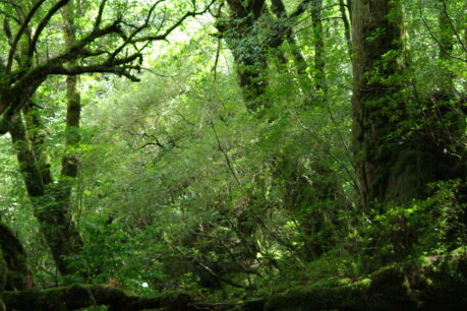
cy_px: 132
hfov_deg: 30.1
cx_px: 214
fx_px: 869
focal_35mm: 67
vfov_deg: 20.3
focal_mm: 20
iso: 800
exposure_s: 1/60
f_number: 6.7
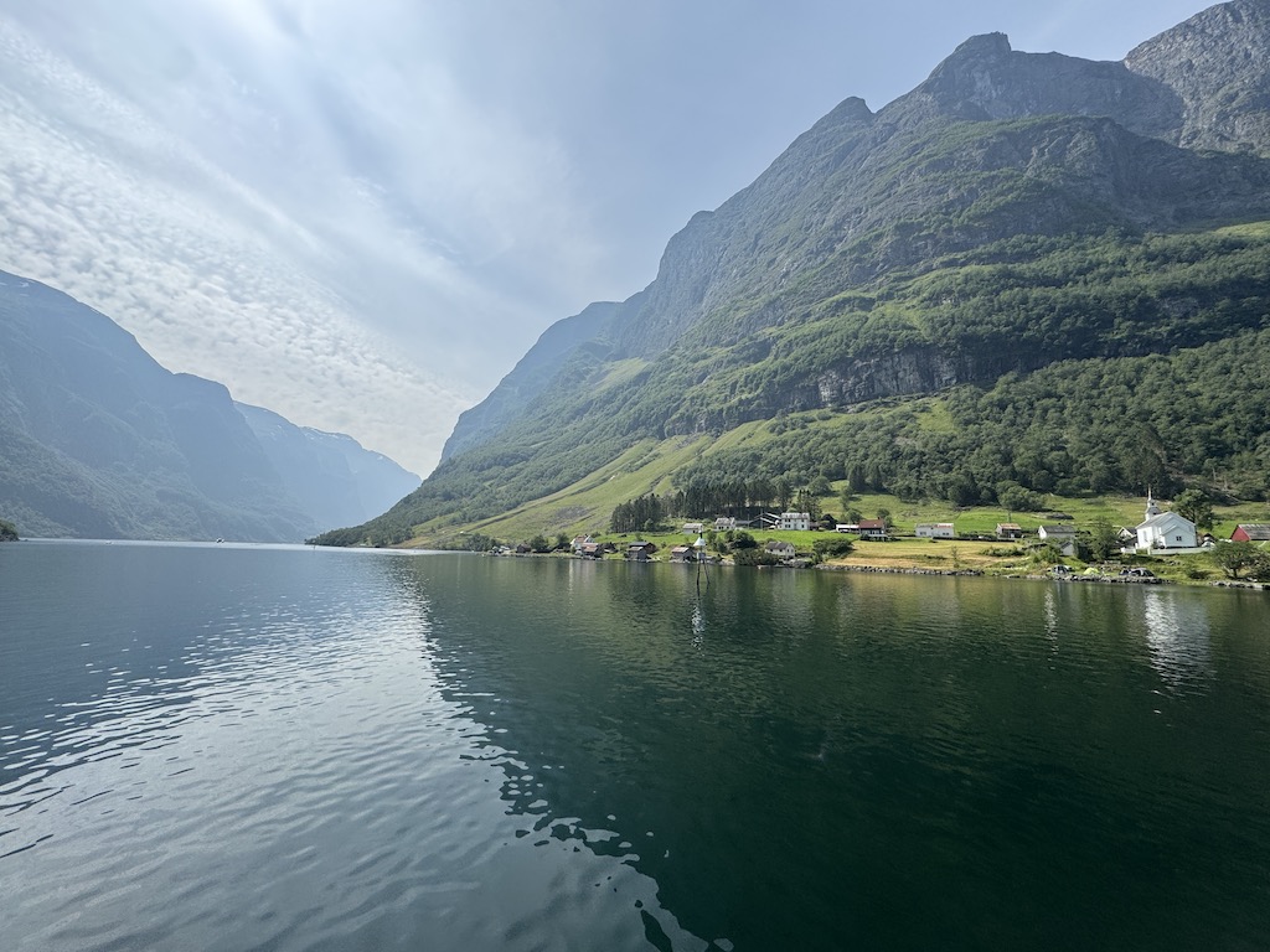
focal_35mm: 14
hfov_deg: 102.1
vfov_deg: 85.7
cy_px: 476
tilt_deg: +8.8
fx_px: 514
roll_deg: -1.9
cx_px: 635
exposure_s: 1/2208
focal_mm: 2.22
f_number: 2.2
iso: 50
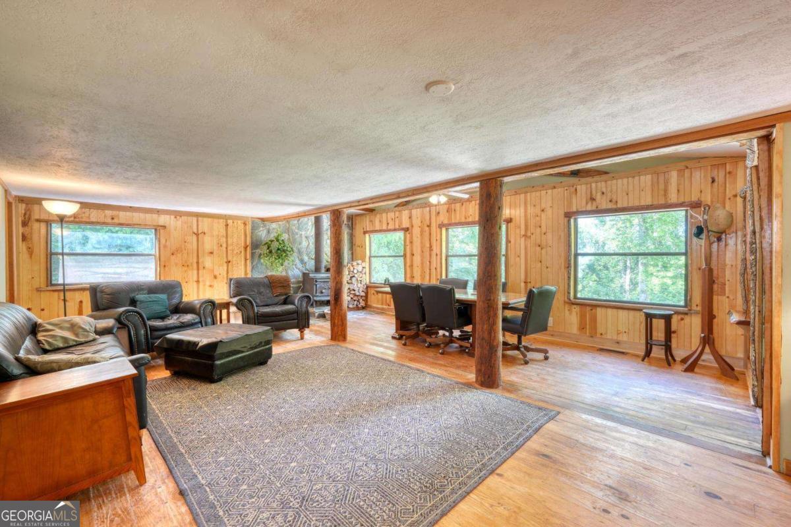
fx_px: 330
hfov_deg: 100.4
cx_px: 396
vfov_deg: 77.3
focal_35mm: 15
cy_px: 264
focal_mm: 10
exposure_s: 2.5
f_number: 9
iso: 100
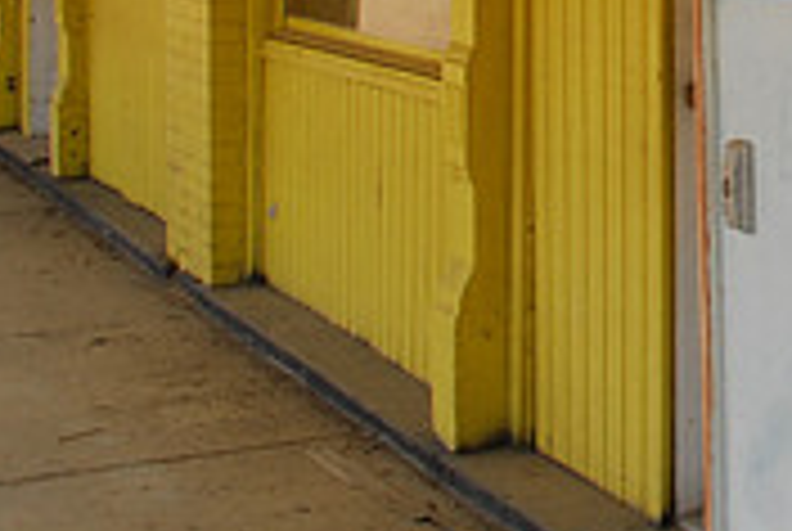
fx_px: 2182
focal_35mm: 99
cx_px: 968
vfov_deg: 13.4
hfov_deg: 19.3
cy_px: -148
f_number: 22
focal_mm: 20
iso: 100
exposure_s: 1/8
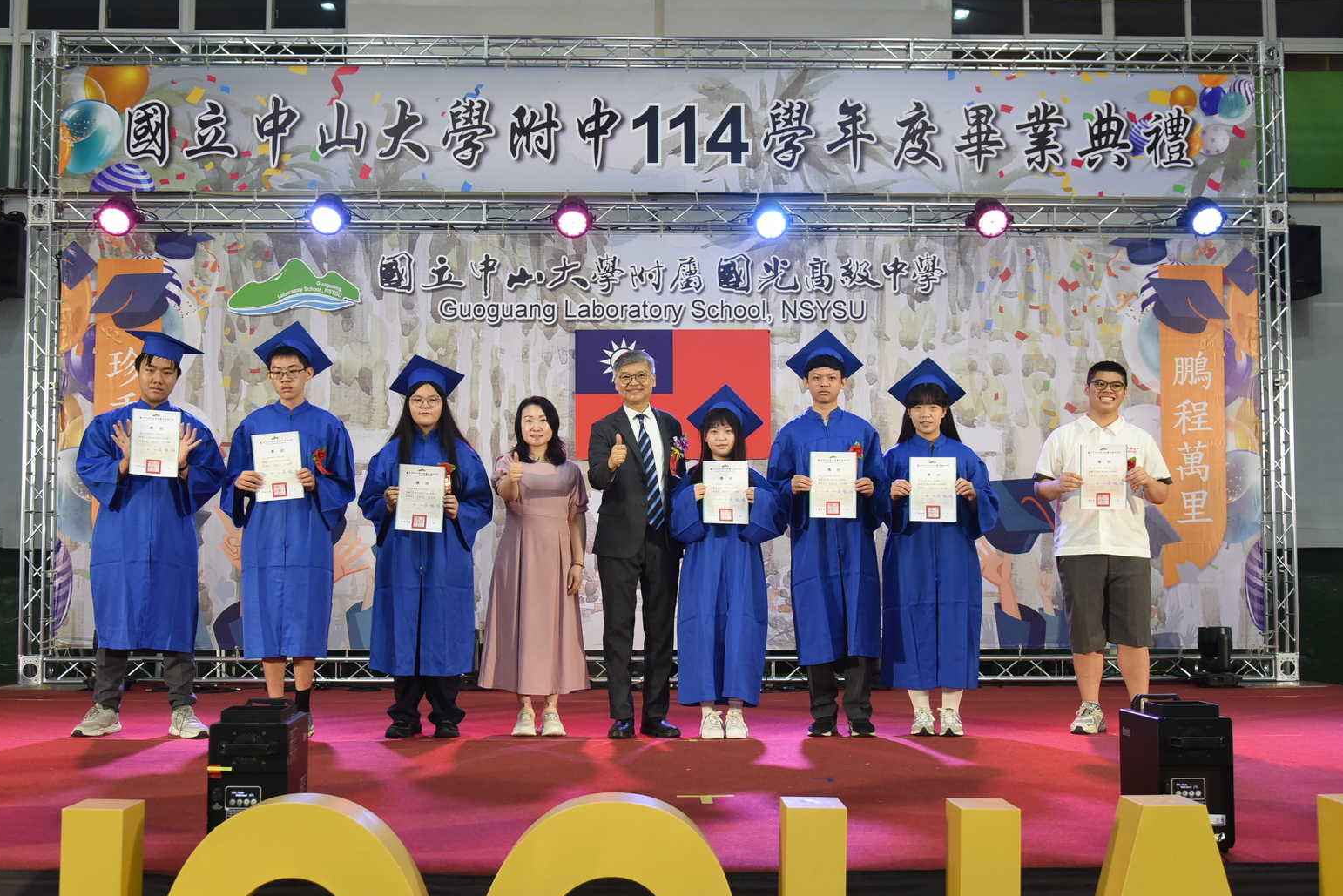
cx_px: 656
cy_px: 472
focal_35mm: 36
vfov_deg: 36.9
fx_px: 1343
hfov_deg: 53.1
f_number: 5.6
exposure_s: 1/100
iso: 1600
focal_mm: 34
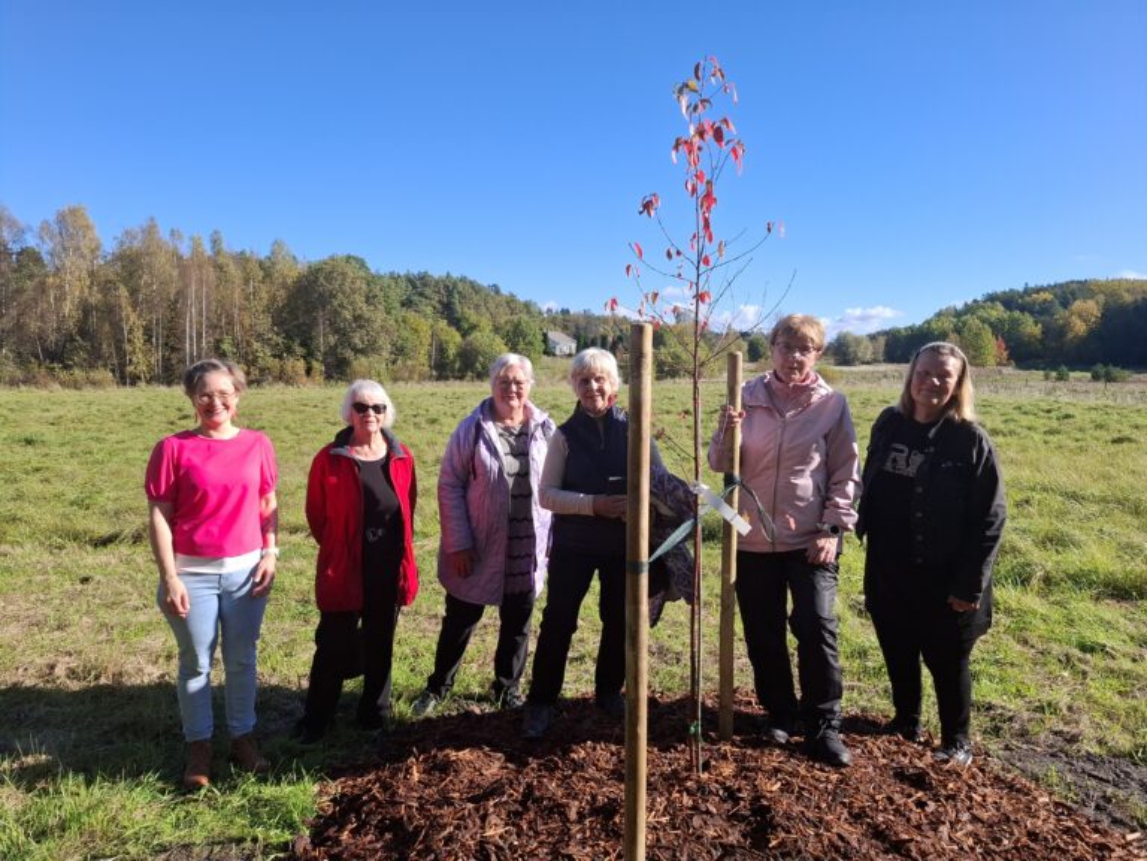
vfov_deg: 58.9
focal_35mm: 23
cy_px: 430
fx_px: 762
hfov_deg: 73.9
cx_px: 574
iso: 50
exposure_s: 1/1340
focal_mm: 5.54
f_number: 1.8
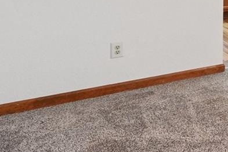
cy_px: -50
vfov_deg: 20.2
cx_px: 436
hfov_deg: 20.1
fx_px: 386
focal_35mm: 61
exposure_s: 1/20
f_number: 8
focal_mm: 10
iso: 640
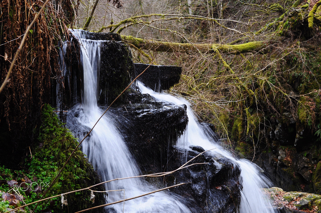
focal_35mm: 48
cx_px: 160
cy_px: 106
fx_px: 428
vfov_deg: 28.0
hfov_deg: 41.2
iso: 400
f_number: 14
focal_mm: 32
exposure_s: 1/15
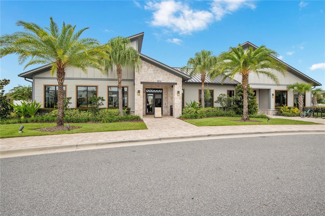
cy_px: 108
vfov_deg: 73.7
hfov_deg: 96.7
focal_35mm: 16
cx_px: 162
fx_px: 144
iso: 100
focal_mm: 16
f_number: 8
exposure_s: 1/125
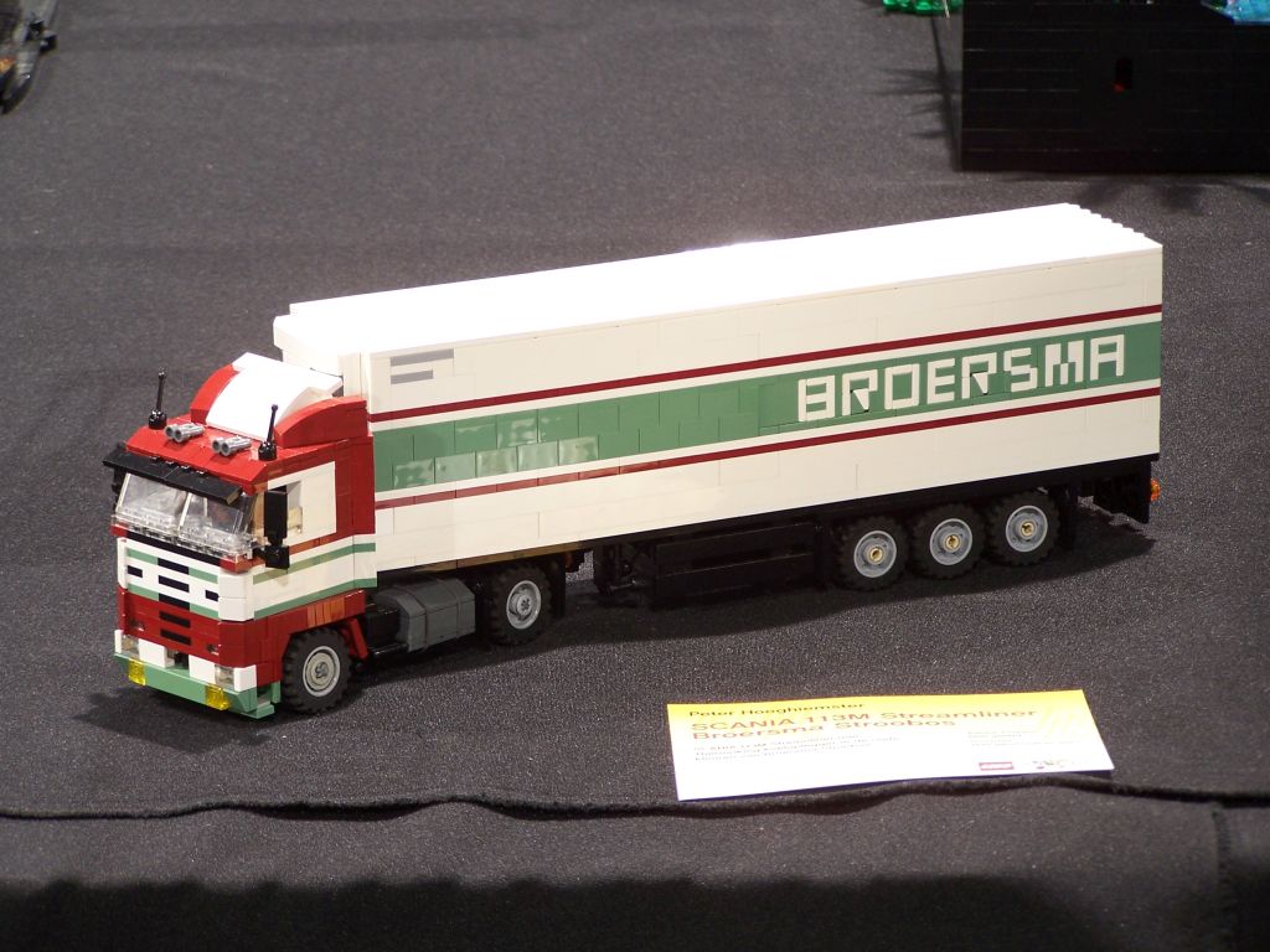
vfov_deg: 9.3
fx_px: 5833
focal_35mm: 159
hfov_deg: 12.4
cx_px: 635
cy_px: 476
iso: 80
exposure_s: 1/3
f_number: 3.2
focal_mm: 26.4
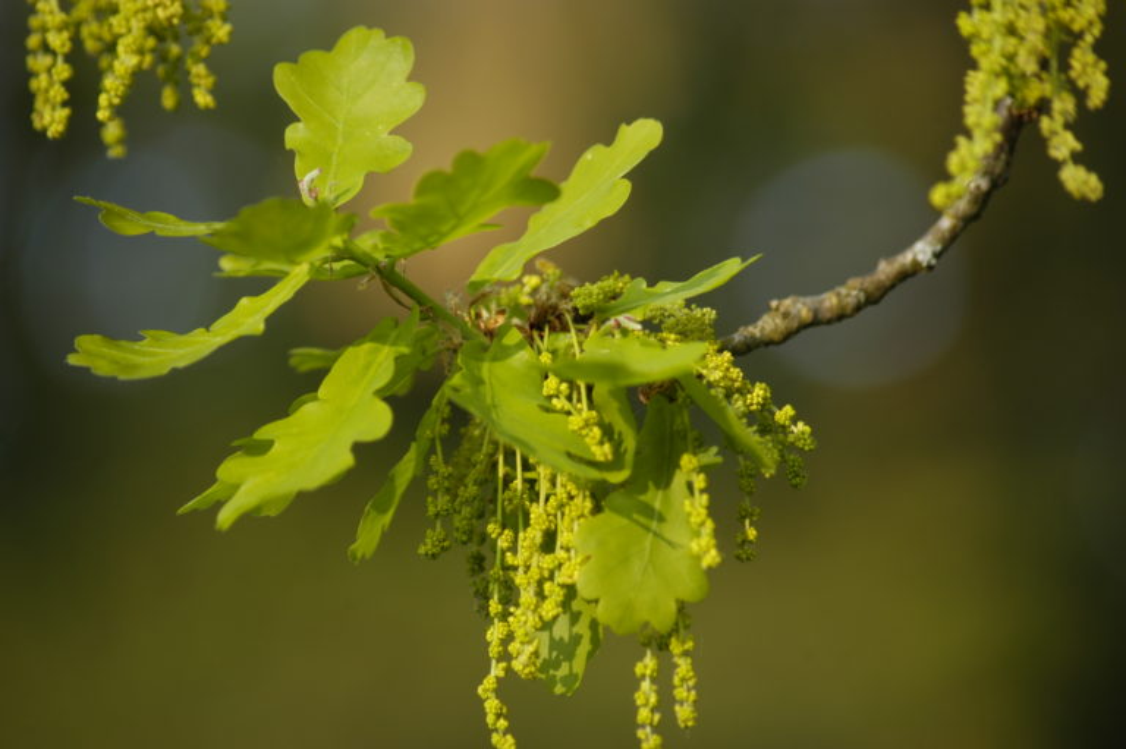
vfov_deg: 6.1
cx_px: 563
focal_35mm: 225
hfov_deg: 9.2
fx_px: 7033
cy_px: 374
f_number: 4.5
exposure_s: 1/125
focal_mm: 150
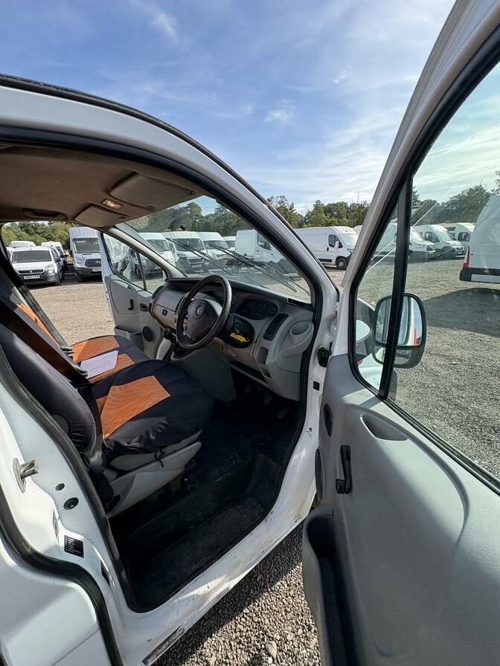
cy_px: 333
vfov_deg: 102.1
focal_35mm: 14
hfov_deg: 85.7
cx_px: 250
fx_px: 270
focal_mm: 2.22
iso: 64
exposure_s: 1/641
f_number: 2.2
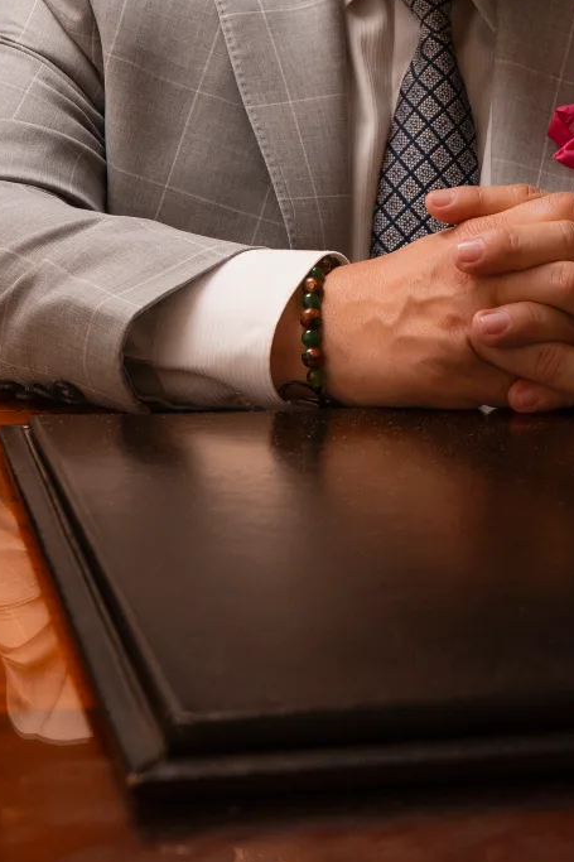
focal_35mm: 81
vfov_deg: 24.6
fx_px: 1938
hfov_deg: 16.8
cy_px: 153
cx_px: 407
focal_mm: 24
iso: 640
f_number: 5
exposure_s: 1/125
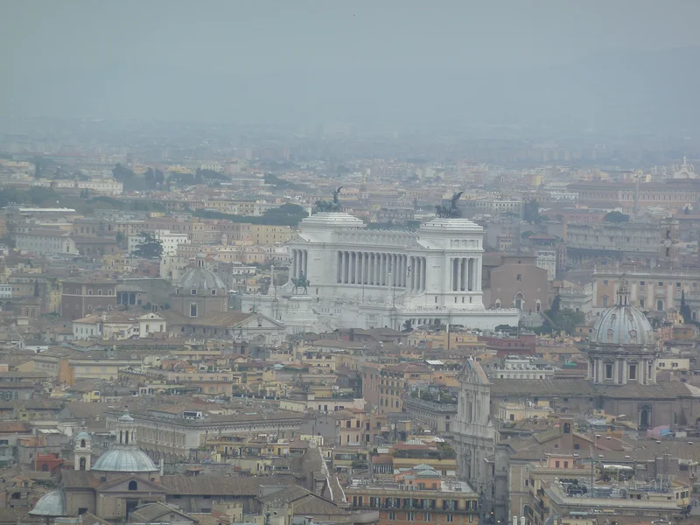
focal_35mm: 300
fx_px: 6067
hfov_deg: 6.6
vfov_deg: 5.0
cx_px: 350
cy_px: 262
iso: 80
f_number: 4.9
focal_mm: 49.2
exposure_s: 1/320
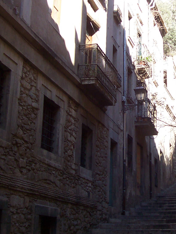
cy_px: 90
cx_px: 160
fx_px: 468
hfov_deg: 20.8
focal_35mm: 69
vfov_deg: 28.1
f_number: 2.8
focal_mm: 5.6
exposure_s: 1/350
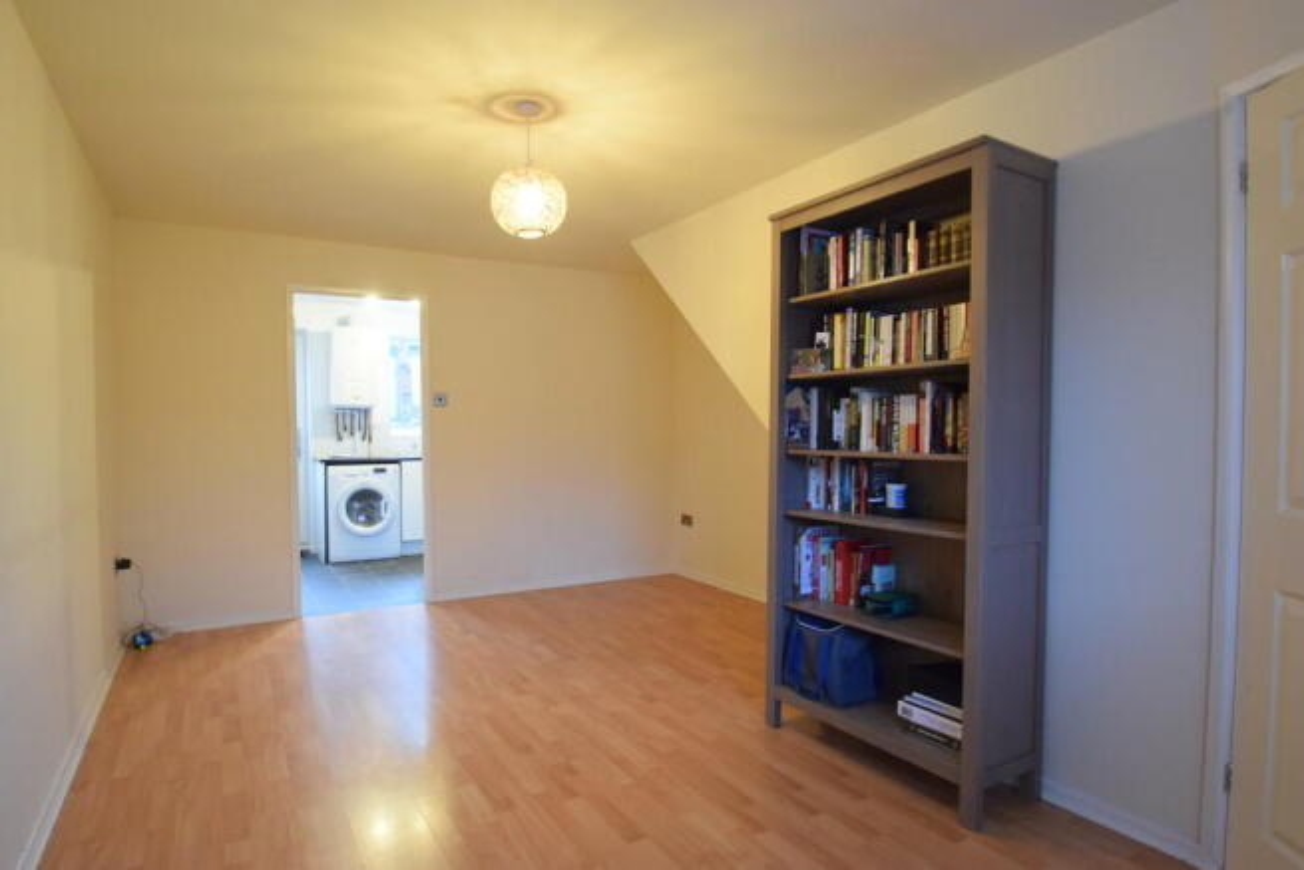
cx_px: 652
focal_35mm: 18
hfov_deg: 90.0
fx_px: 652
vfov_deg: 67.4
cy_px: 435
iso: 2500
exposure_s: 1/60
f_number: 3.8
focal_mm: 12
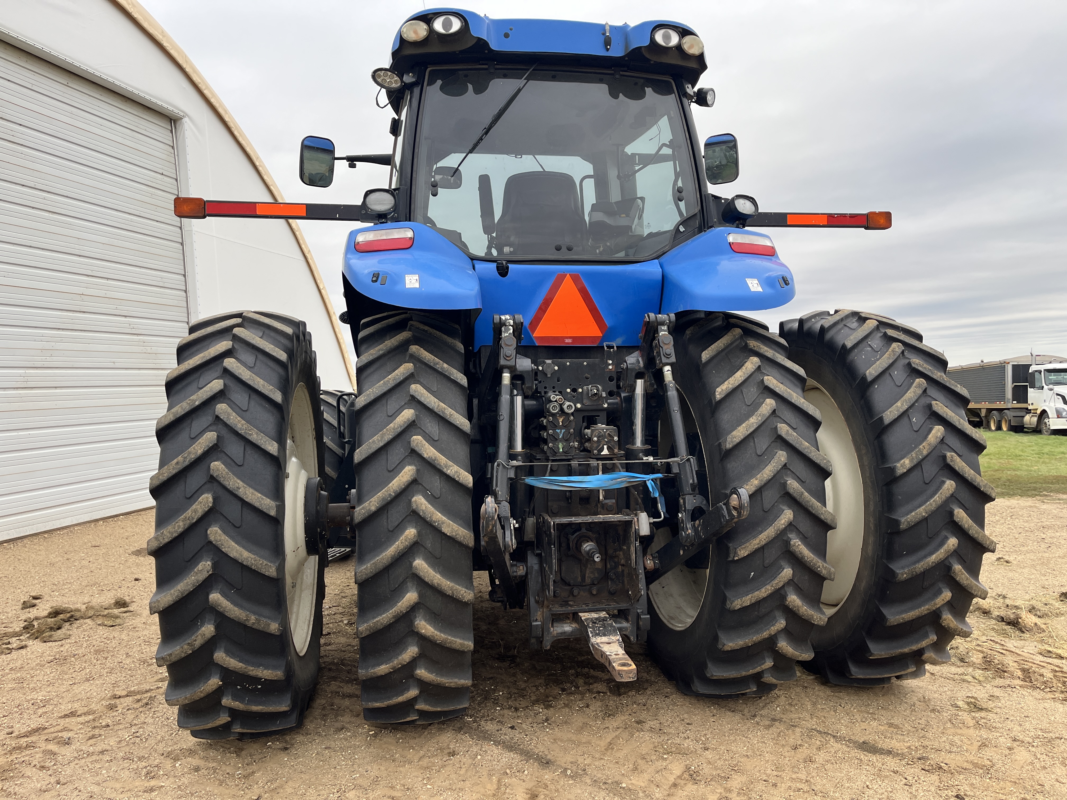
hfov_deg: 67.3
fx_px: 801
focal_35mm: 26
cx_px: 534
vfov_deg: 53.1
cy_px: 400
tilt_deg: -0.7
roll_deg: +1.3
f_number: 1.6
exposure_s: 1/361
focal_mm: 5.1
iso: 50
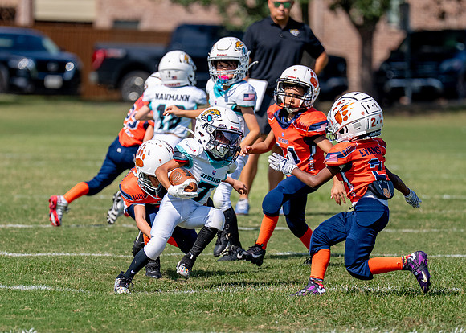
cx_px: 217
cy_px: 187
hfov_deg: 4.6
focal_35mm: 443
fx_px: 5855
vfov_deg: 3.3
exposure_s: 1/5000
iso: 200
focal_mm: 200
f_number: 2.8
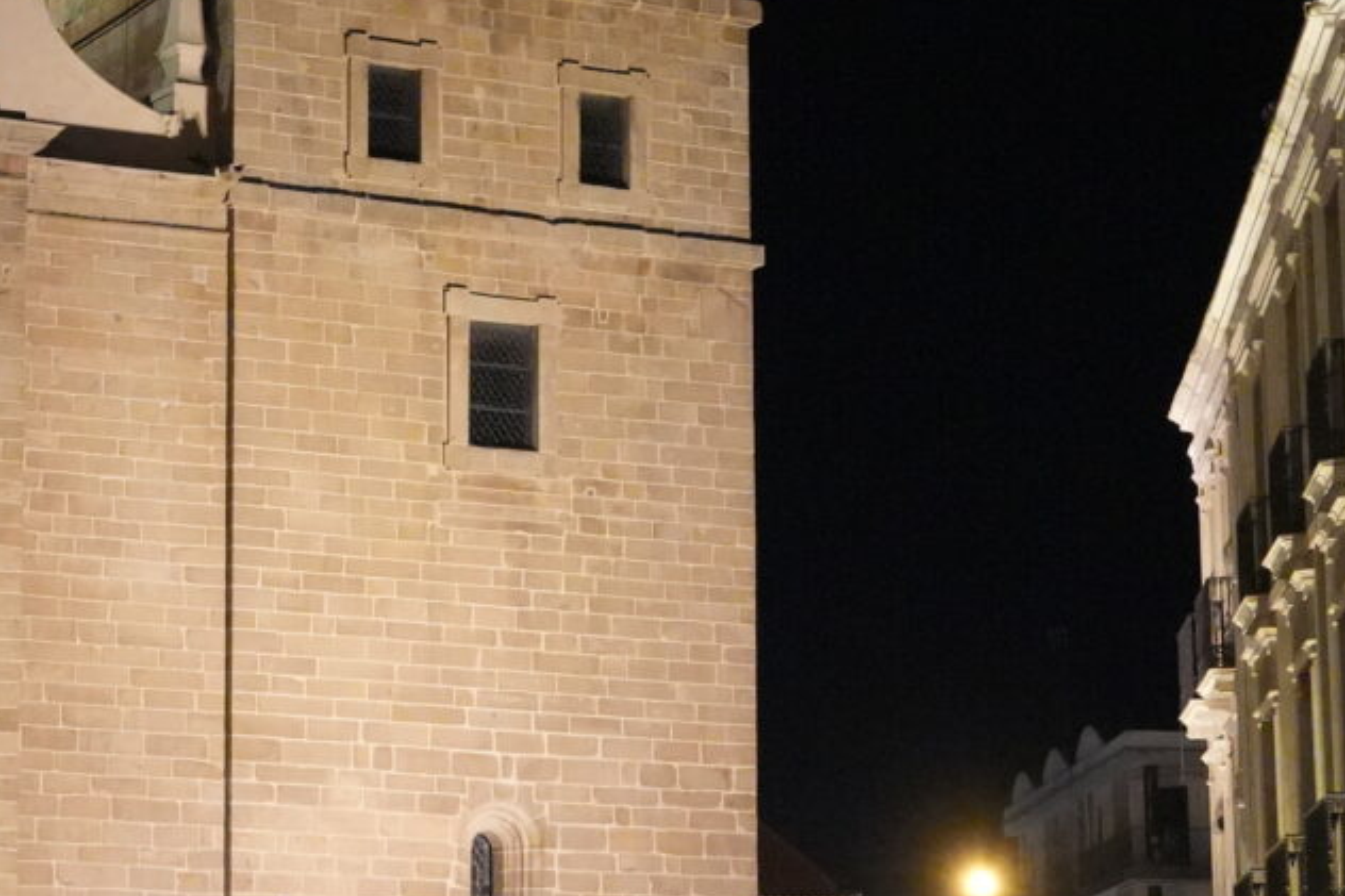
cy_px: 586
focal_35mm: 107
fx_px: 3996
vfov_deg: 12.8
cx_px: 187
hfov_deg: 18.8
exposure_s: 1/160
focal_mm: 33
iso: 12800
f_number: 3.2
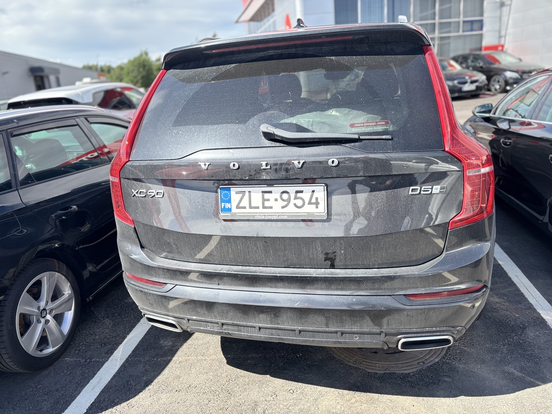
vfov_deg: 53.1
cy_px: 207
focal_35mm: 26
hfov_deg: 67.3
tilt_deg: -15.7
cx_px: 276
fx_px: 415
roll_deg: +5.4
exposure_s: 1/880
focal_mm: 5.96
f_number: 1.6
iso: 50
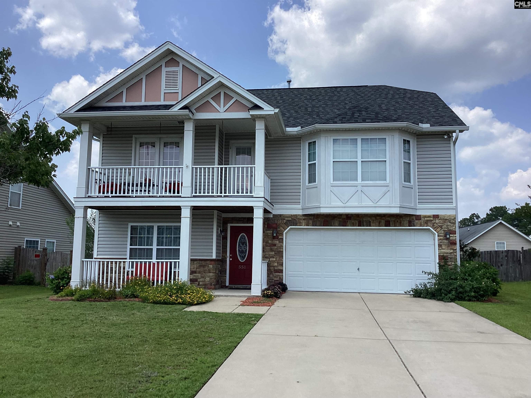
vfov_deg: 45.4
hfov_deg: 58.4
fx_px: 476
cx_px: 266
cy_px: 199
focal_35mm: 31
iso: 25
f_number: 2.4
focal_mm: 3.3
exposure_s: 1/1199
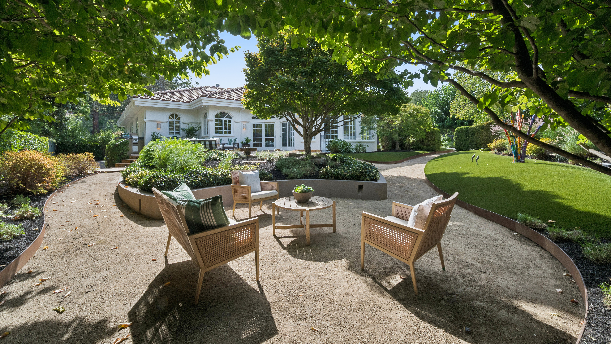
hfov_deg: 99.4
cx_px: 304
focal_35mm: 16
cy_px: 148
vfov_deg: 66.8
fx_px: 259
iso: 400
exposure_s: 1/60
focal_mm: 15
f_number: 22
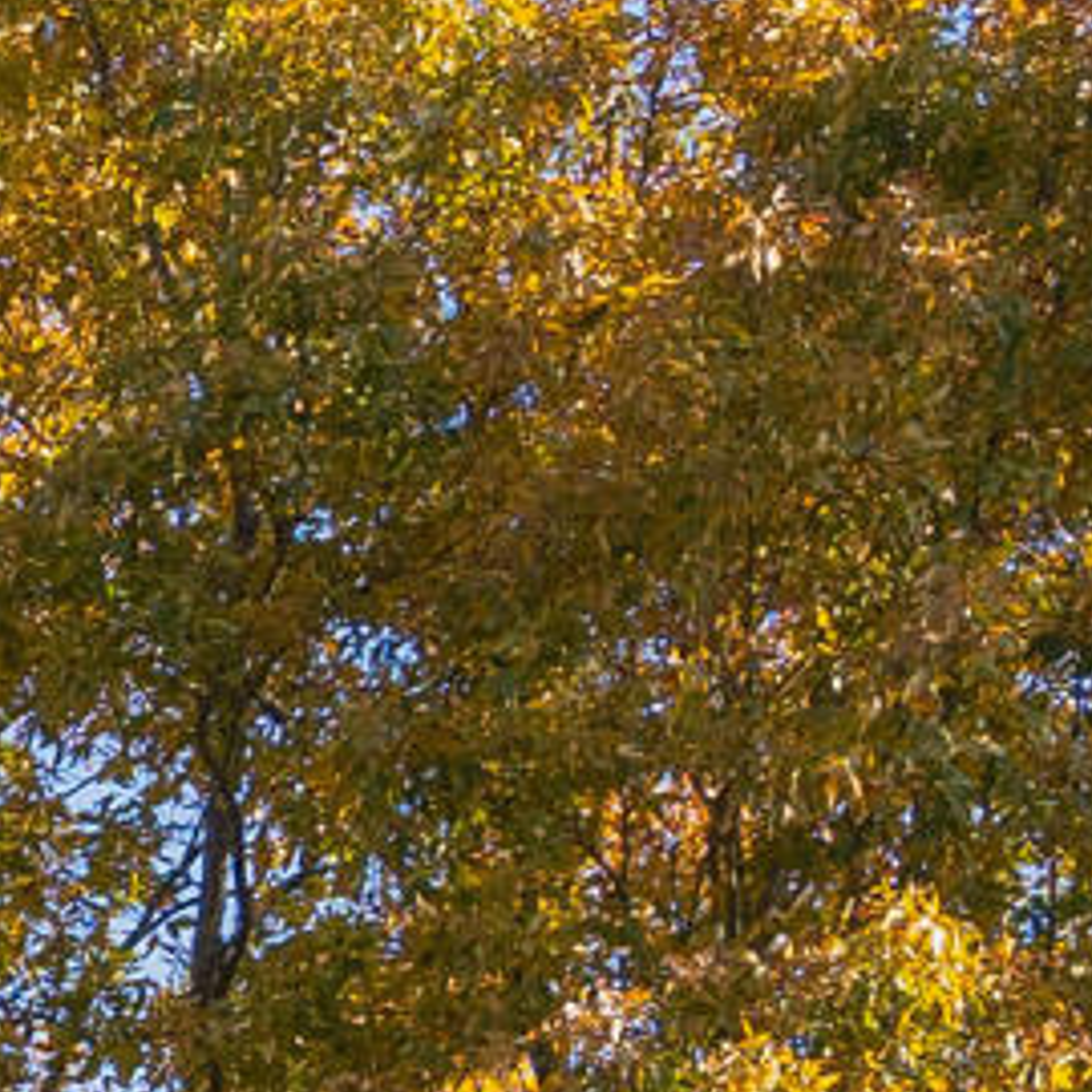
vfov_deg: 5.0
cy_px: 3490
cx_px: -3126
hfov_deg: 4.8
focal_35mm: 330
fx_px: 11778
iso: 320
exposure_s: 1/250
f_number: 7.1
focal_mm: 35
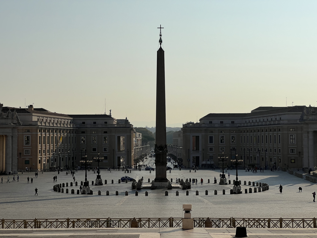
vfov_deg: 19.1
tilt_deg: +2.3
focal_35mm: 77
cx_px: 158
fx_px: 705
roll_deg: +0.2
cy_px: 119
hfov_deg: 25.3
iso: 25
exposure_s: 1/3125
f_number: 2.8
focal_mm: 9
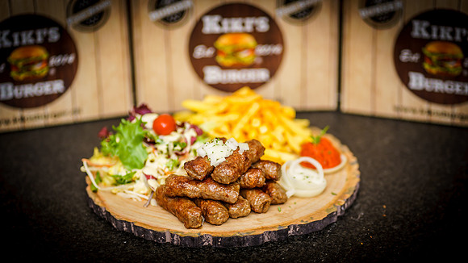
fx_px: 1160
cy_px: 154
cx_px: 222
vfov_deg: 12.9
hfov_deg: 22.8
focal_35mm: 93
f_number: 1.8
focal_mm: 85
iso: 100
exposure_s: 1/125
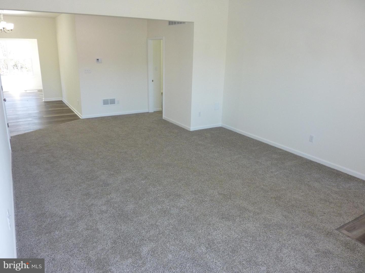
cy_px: 136
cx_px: 182
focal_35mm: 25
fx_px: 264
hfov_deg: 69.4
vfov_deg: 54.9
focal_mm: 4.1
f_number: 3.3
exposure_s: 1/30
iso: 160
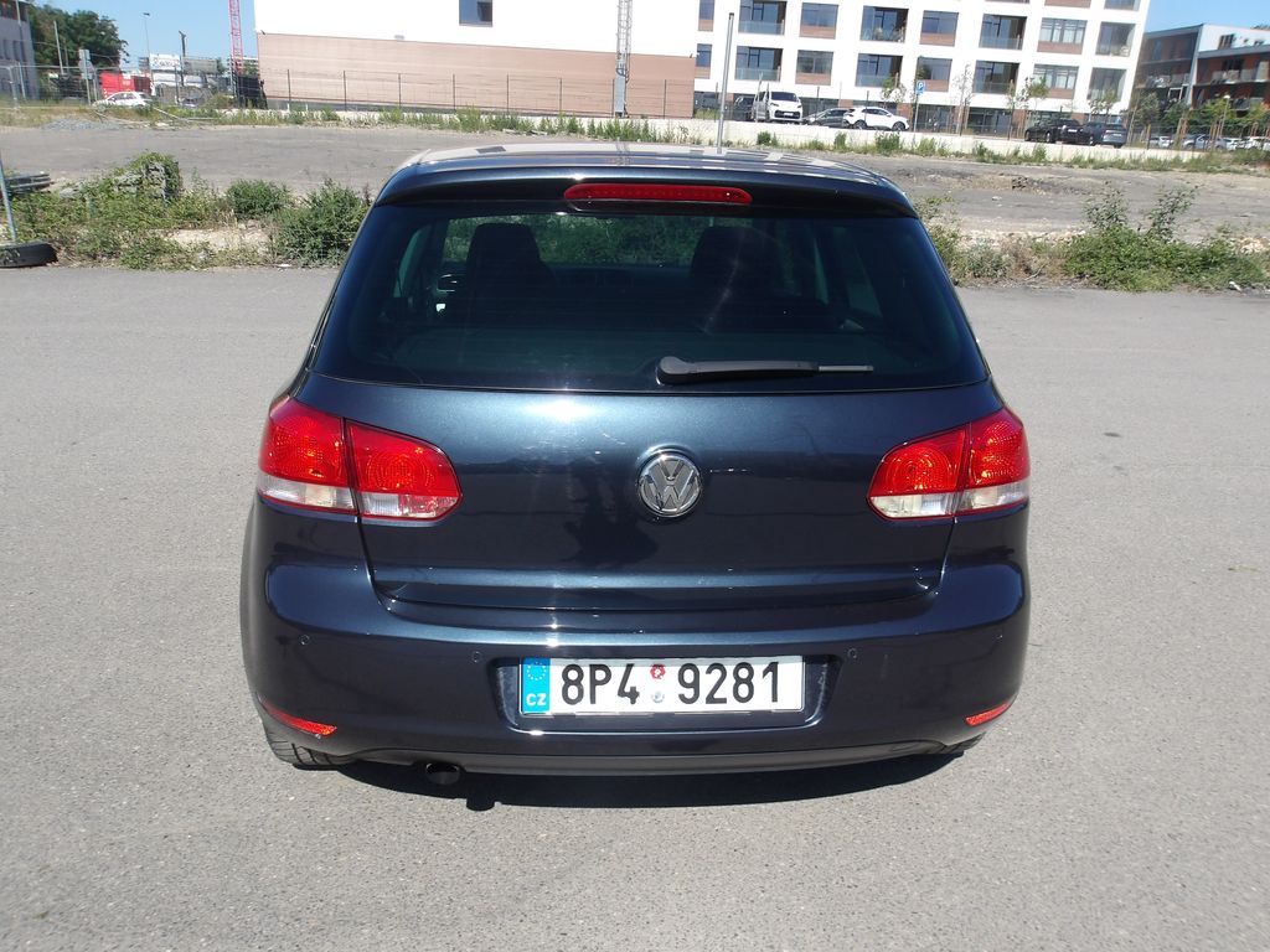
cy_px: 476
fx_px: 991
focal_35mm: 27
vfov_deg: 51.4
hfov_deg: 65.3
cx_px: 635
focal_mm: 4.9
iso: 100
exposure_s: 1/120
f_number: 10.4
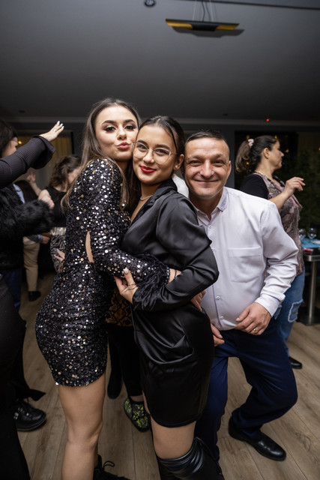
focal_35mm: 20
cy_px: 240
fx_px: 267
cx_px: 160
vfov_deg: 84.0
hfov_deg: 62.0
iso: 800
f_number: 2
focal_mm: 13
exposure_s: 1/125
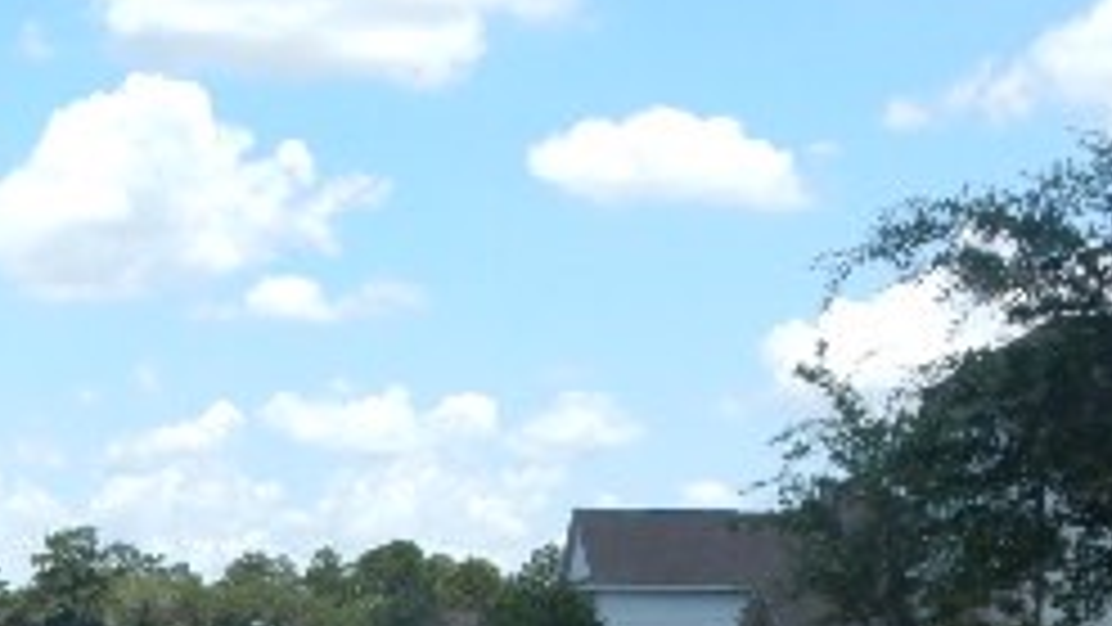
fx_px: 2831
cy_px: 752
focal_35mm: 96
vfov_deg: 12.3
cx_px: -18
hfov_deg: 21.4
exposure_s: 1/1250
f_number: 3.3
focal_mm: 6.1
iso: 125
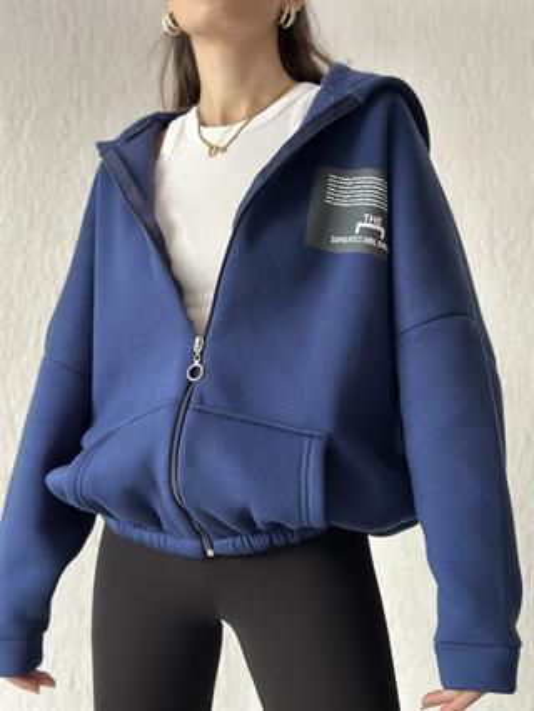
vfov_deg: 39.6
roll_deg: +0.6
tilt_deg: +4.4
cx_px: 267
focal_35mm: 48
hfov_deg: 30.3
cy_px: 356
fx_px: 986
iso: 400
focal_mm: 6.86
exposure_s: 1/51
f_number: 1.78
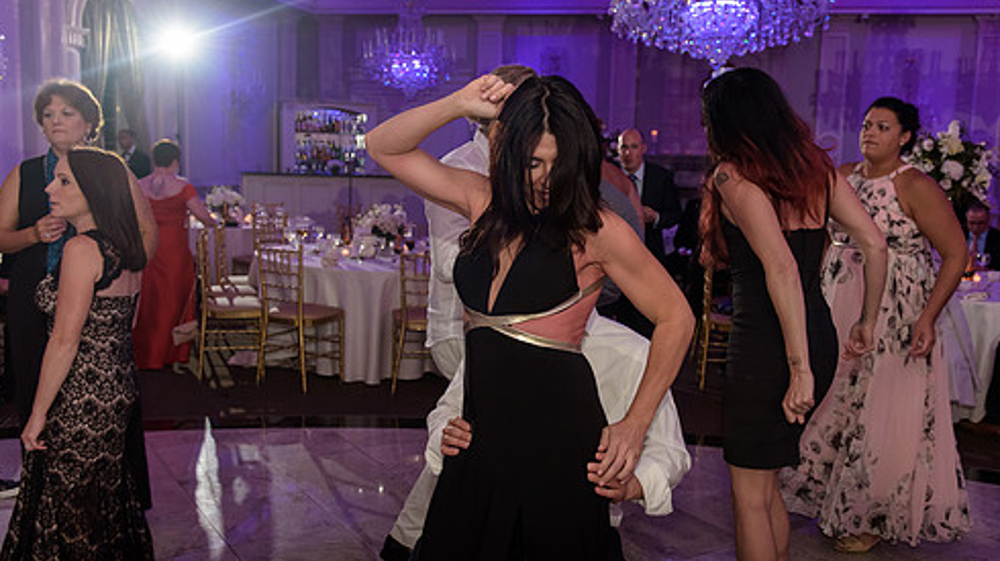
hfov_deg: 55.3
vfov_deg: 32.8
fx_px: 954
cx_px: 518
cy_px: 285
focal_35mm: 36
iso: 1600
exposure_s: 1/125
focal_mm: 29
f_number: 3.2
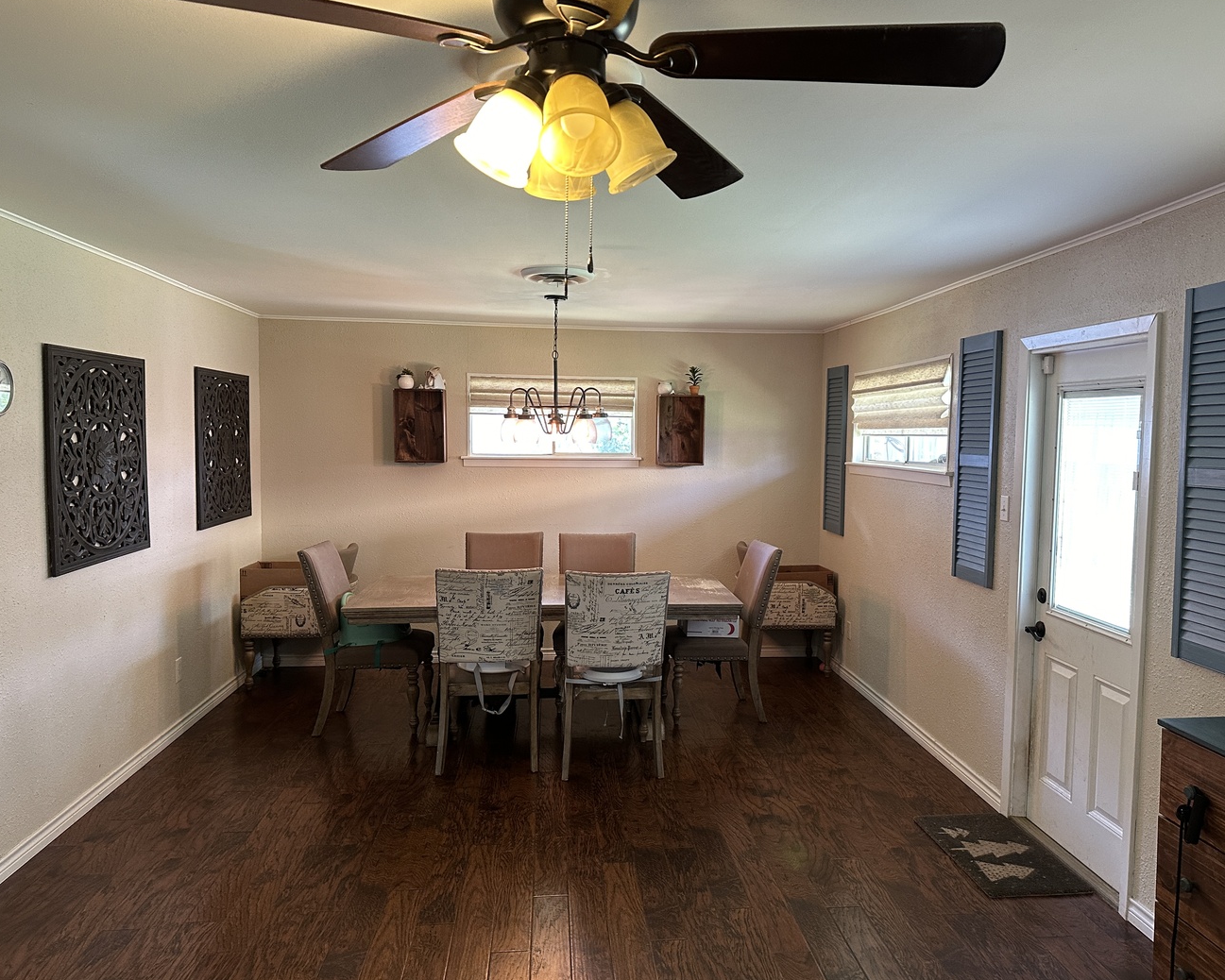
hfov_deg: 66.0
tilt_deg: -3.0
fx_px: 943
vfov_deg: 54.9
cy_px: 488
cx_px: 652
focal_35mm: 26
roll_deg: -0.4
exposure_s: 1/60
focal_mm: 6.86
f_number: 1.78
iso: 250
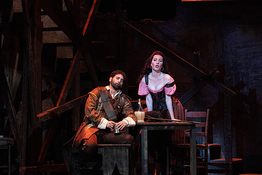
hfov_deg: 7.7
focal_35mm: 268
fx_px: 1948
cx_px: 104
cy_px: 60
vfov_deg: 5.1
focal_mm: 200
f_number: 8
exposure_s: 1/250
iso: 6400
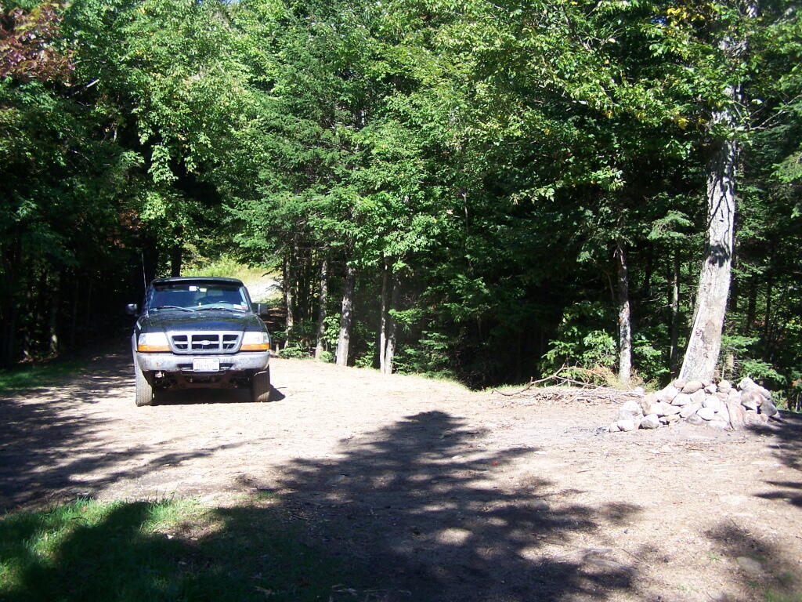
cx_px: 401
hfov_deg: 49.0
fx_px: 880
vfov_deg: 37.7
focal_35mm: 38
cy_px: 301
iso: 80
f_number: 2.8
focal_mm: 6.3
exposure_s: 1/320
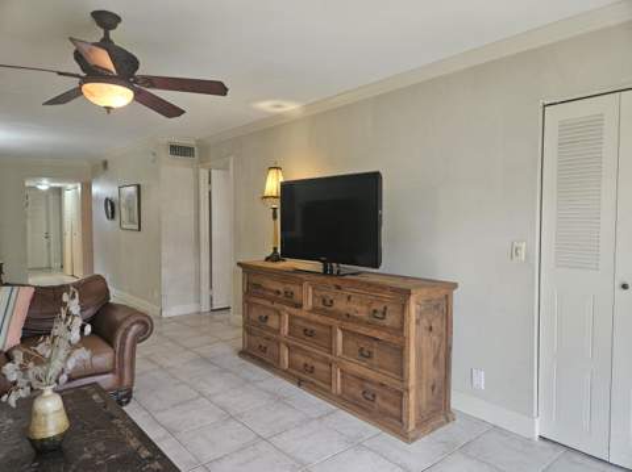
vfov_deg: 58.8
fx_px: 420
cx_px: 316
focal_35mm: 23
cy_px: 236
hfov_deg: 74.0
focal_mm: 5.4
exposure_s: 1/120
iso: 640
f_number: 1.8
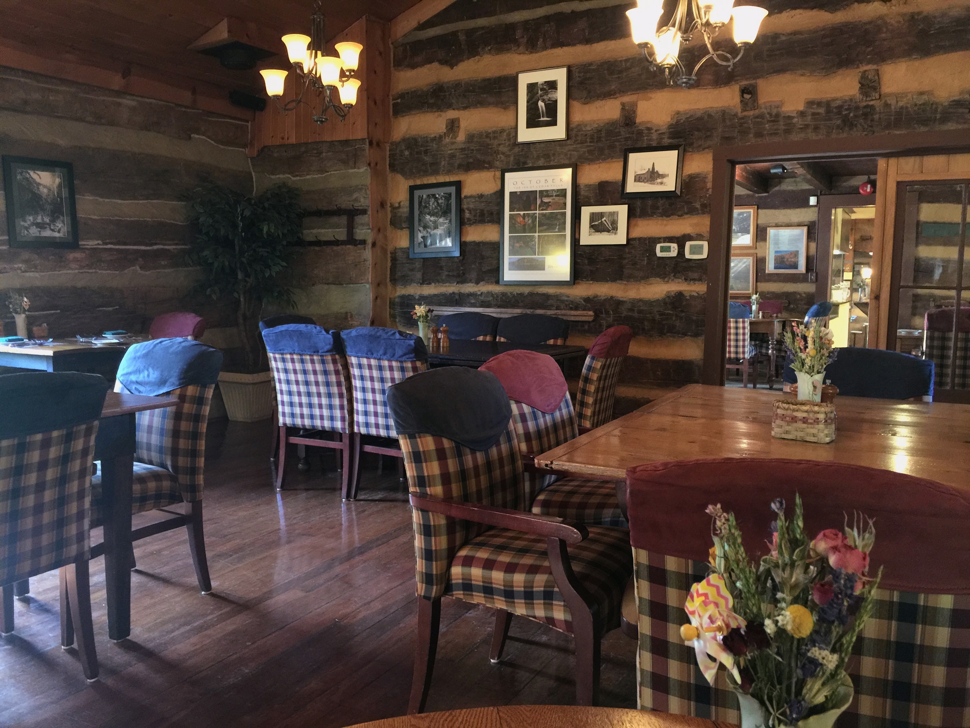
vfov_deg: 48.2
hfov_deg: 61.7
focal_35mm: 29
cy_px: 364
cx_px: 485
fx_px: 813
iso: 80
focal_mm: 4.15
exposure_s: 1/4
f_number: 2.2
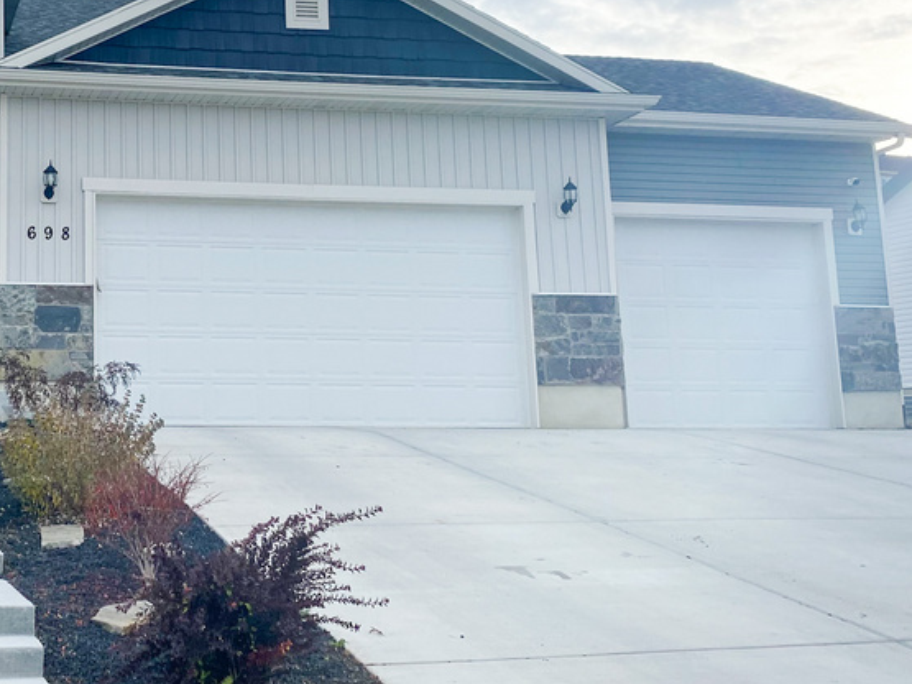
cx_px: 117
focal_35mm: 48
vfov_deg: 30.0
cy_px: 214
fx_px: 1264
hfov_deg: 37.4
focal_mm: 4.25
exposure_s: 1/1400
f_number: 1.8
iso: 32
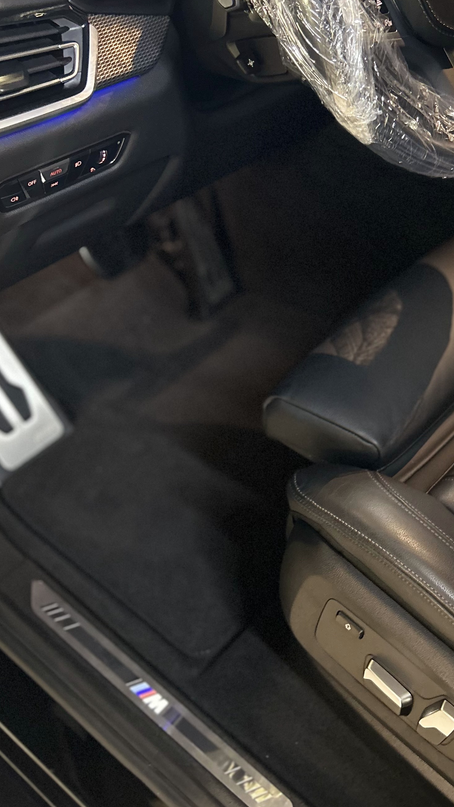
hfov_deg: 26.1
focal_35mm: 44
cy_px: 240
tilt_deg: -37.3
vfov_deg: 45.4
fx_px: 942
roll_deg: -7.6
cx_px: 419
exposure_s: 1/46
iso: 500
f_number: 1.5
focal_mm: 5.7
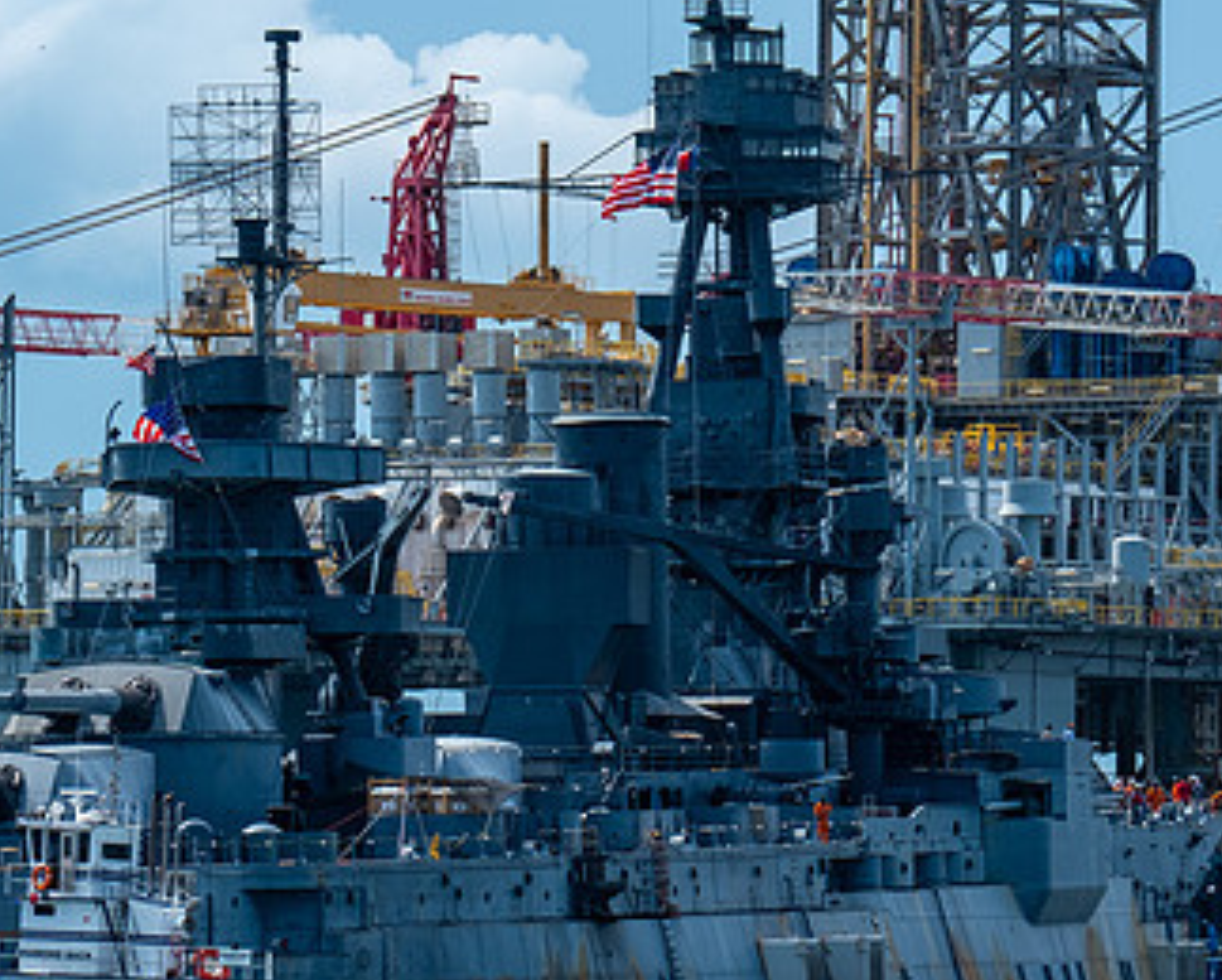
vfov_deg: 5.3
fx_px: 10606
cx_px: 537
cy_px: 539
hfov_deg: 6.6
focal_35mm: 293
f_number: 7.1
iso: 200
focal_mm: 115.9
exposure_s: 1/500
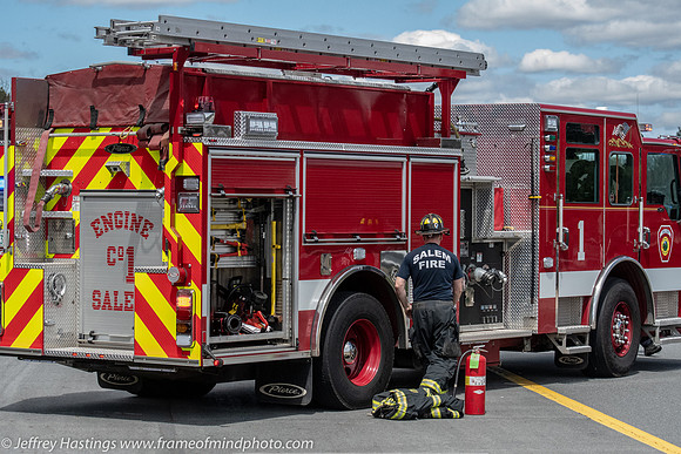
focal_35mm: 105
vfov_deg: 13.0
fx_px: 1987
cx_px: 340
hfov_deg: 19.5
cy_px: 227
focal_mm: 70
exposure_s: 1/8000
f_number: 5.6
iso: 3200
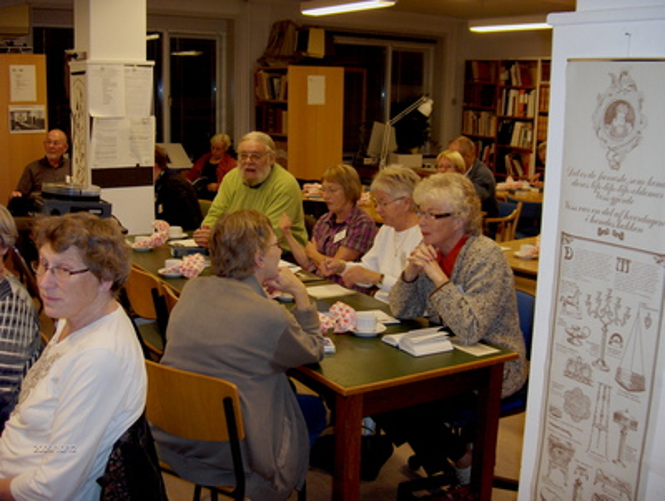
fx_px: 750
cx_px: 332
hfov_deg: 47.8
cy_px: 250
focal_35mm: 39
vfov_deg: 36.9
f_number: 2.8
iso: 100
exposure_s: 1/60
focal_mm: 8
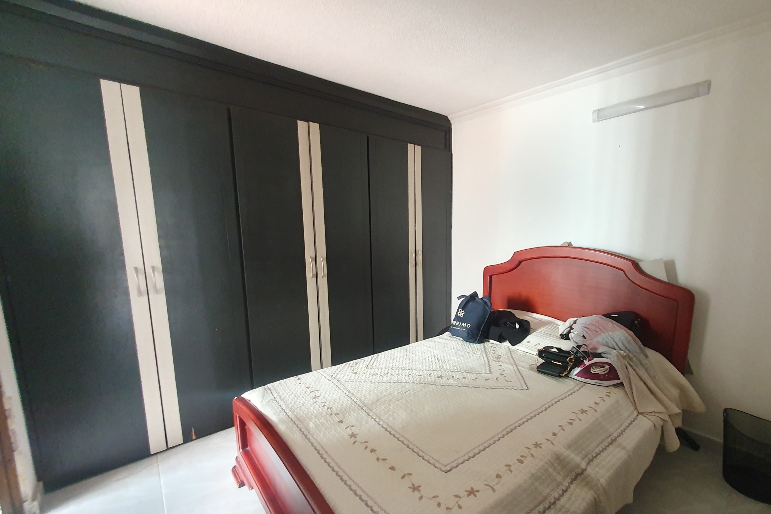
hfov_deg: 100.1
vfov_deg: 77.2
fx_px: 321
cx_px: 425
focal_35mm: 15
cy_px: 273
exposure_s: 1/17
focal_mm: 1.8
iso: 640
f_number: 2.2
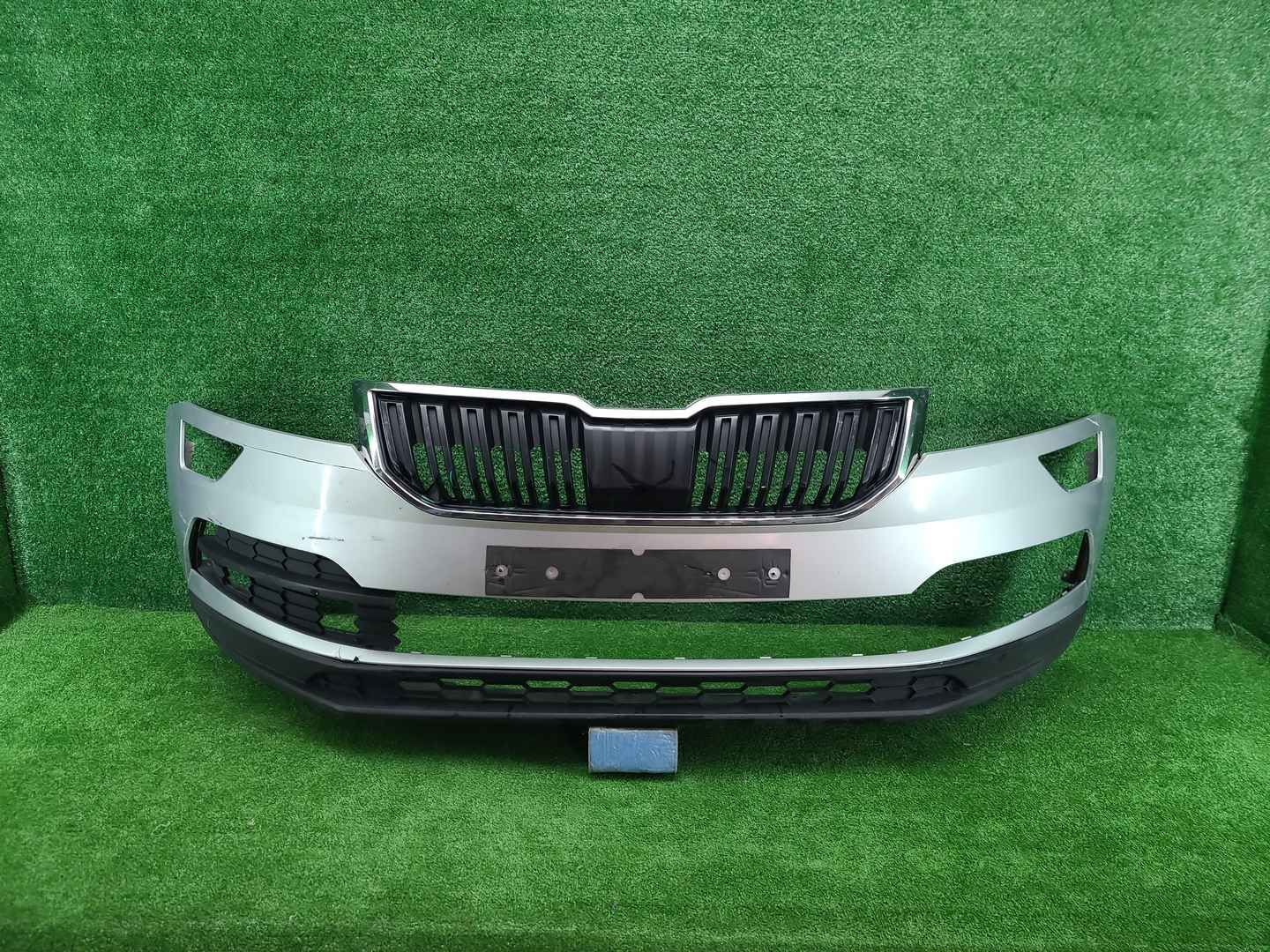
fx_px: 954
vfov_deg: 53.1
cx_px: 635
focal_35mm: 26
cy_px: 476
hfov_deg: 67.3
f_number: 1.8
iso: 134
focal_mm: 5.4
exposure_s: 1/50
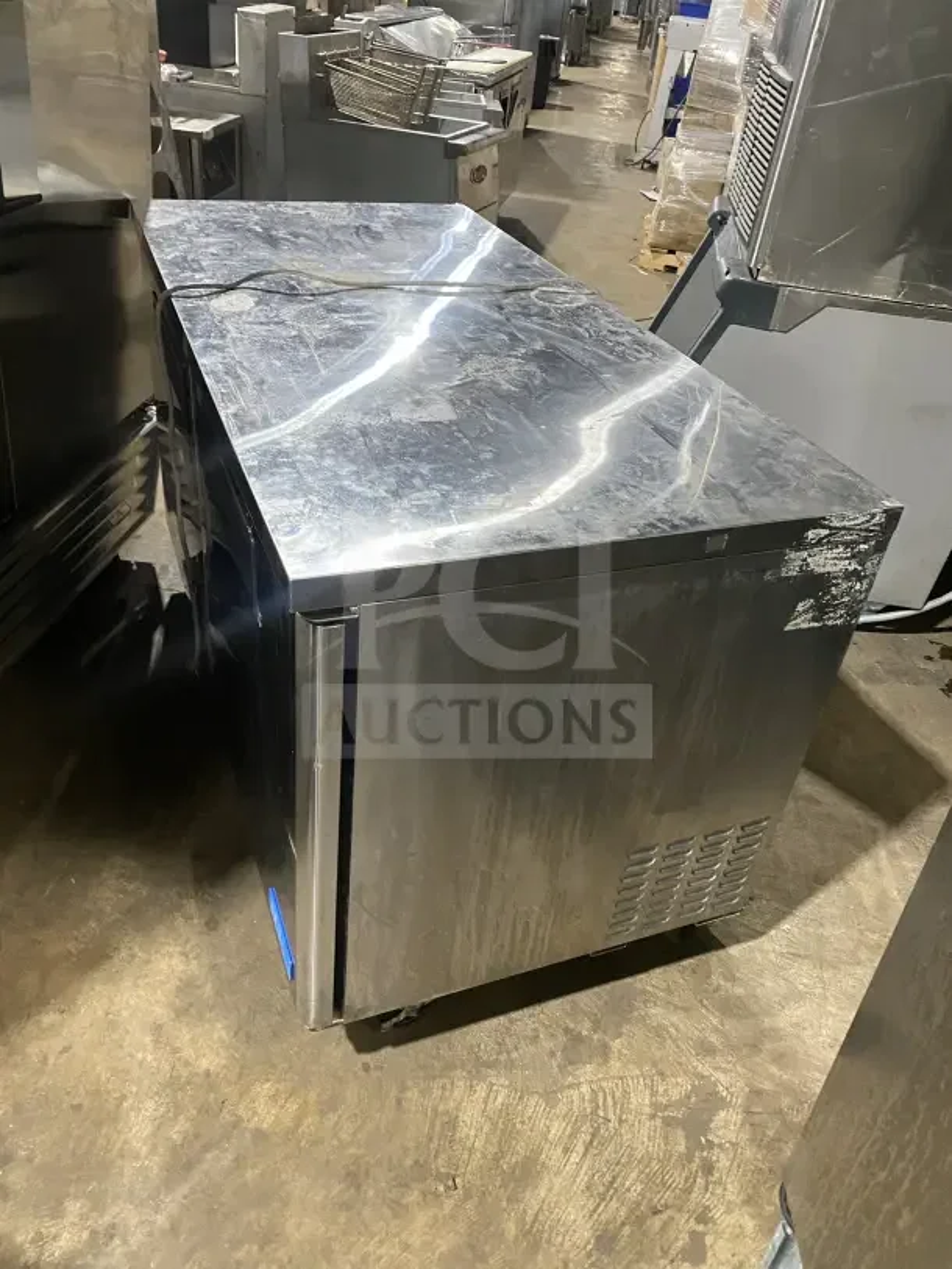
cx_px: 476
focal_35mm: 26
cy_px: 634
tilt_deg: -34.1
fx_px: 953
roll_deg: -7.4
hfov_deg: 53.1
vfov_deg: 67.3
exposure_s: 1/47
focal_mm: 4.25
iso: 500
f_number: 1.8
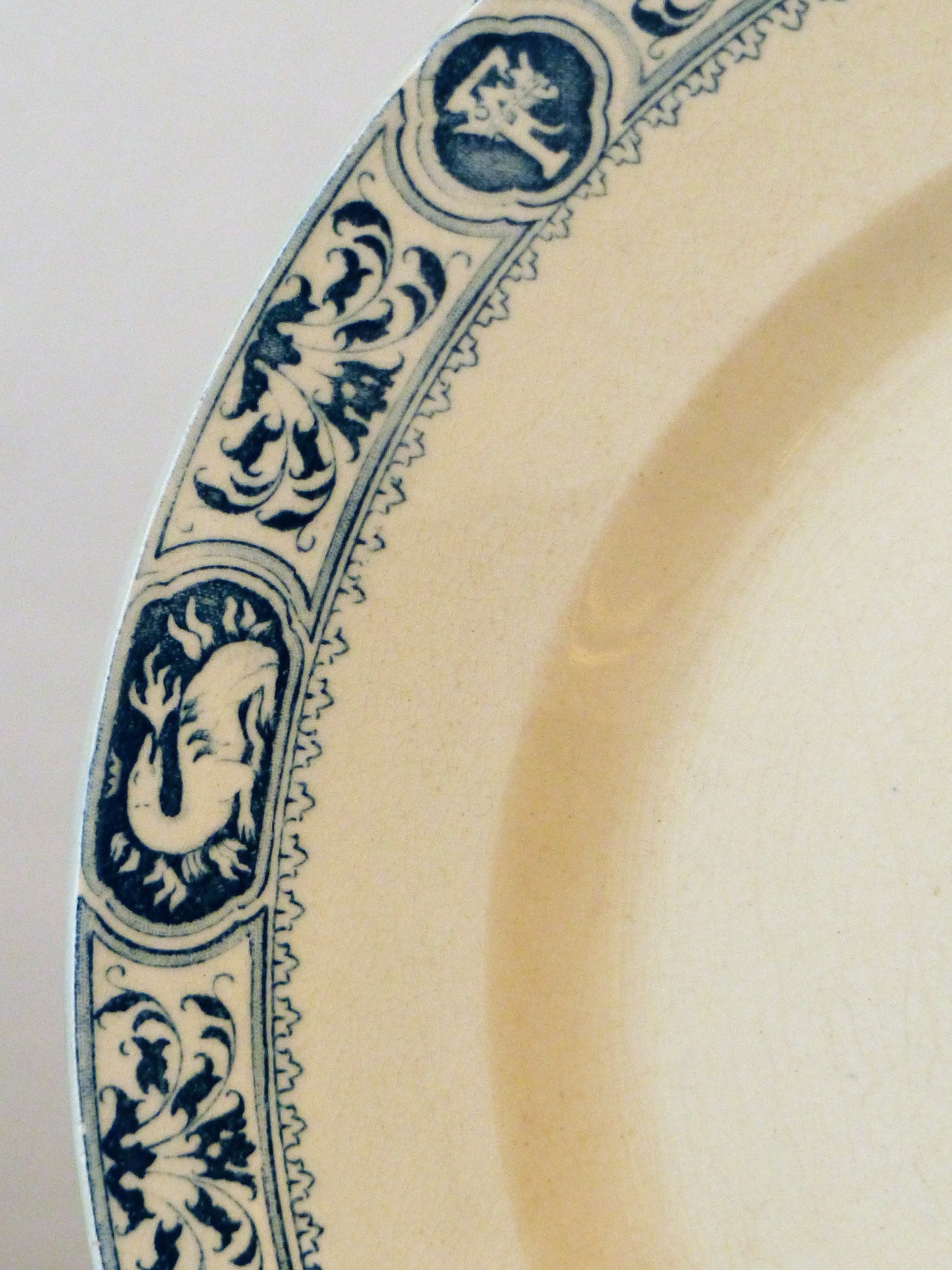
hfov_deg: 3.6
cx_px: 476
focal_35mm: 409
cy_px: 635
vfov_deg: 4.8
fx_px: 14998
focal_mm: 67
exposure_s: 1/30
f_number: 2.8
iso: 400
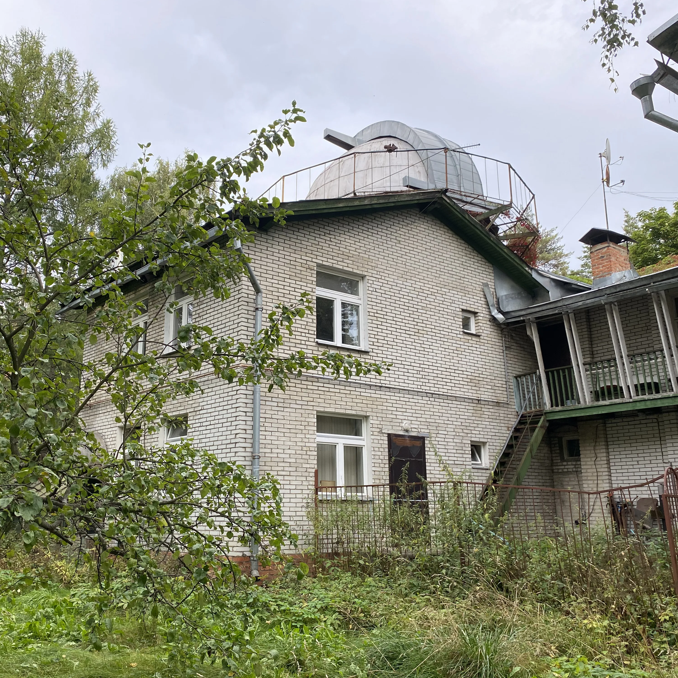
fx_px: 687
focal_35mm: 31
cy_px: 340
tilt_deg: +14.4
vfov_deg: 52.5
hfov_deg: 52.4
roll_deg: -0.3
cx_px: 296
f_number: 1.8
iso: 32
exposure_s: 1/376
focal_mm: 4.25
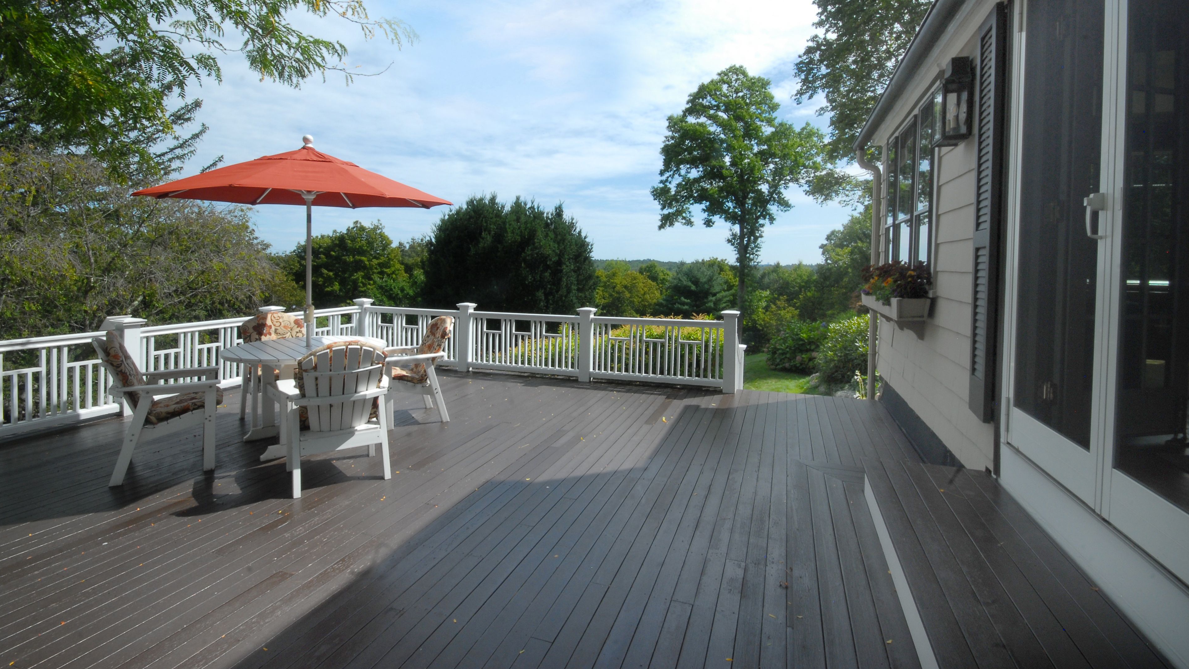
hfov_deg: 94.2
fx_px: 553
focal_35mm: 18
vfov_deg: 61.8
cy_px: 269
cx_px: 590
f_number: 22
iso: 250
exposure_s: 1/60
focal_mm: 11
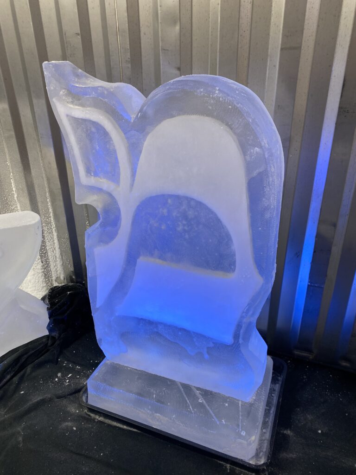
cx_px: 178
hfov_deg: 53.1
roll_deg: -0.1
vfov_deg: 67.3
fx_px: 357
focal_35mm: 26
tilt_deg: -25.1
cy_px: 238
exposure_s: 1/100
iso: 125
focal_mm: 4.25
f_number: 1.8
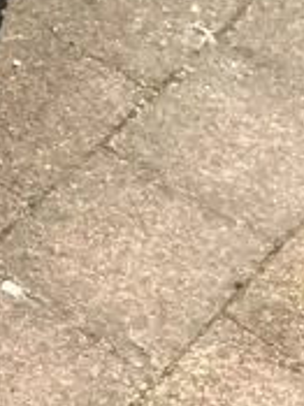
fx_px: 1923
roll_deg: -3.7
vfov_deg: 11.5
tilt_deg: -34.0
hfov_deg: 7.9
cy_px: -239
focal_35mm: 164
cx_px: -580
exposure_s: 1/121
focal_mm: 3.99
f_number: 1.8
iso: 40
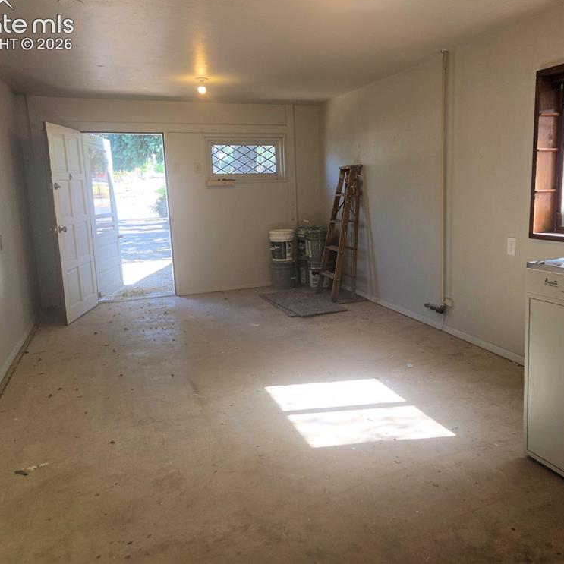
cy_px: 274
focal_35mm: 28
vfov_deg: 57.3
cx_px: 314
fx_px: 516
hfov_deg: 57.2
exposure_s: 1/120
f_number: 1.8
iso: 32
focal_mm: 5.4
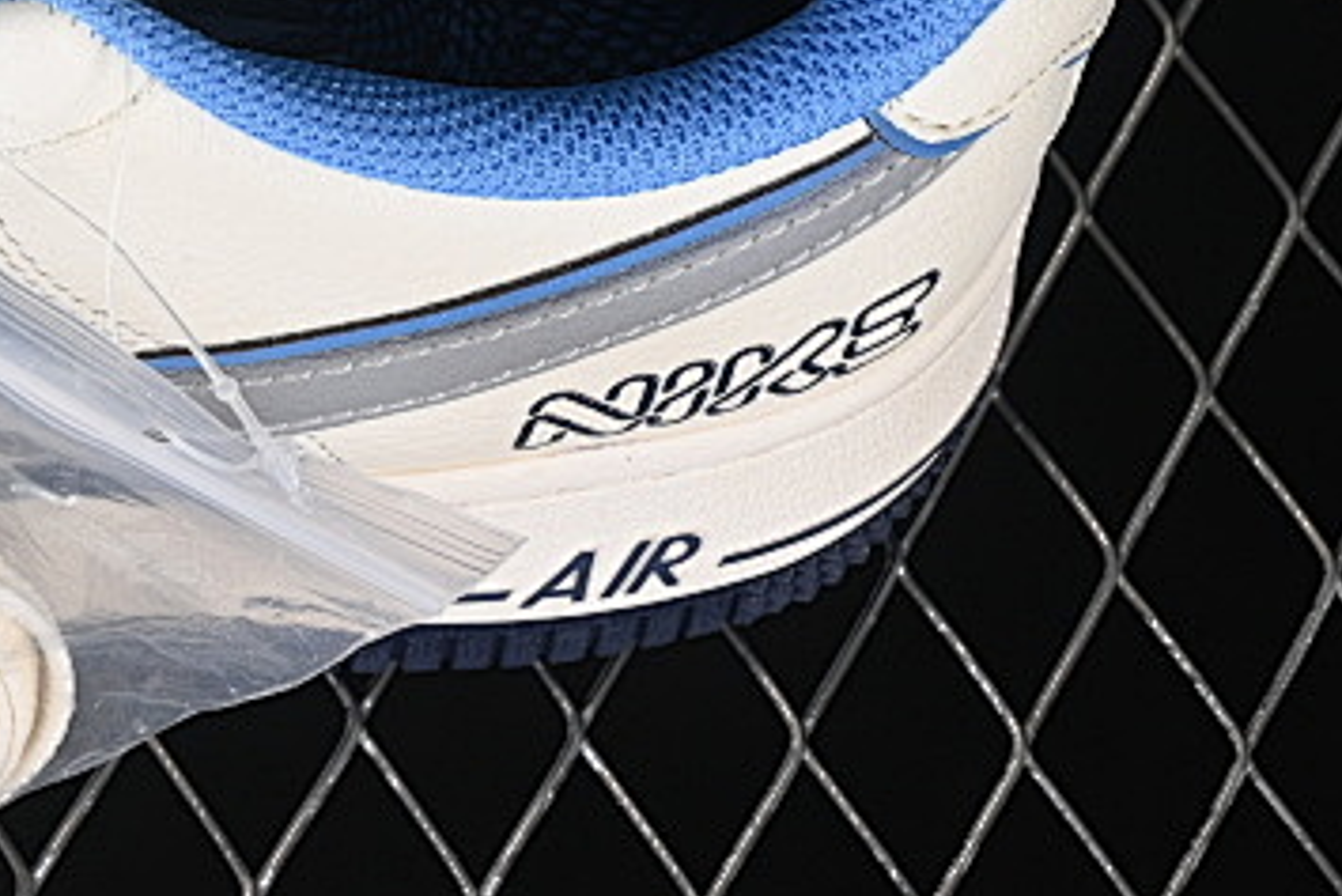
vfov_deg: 6.0
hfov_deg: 8.9
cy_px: -359
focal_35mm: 228
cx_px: -454
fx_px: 8502
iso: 160
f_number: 7.1
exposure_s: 1/80
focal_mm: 50
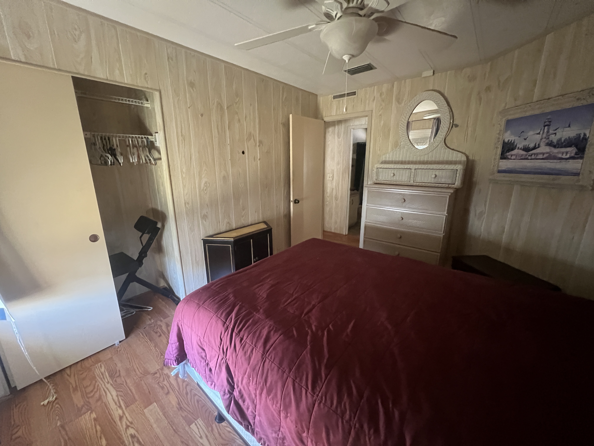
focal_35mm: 13
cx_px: 297
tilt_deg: -13.4
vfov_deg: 89.9
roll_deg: +0.5
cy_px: 223
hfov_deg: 106.2
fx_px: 223
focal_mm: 1.57
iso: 1250
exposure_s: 1/40
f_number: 1.8
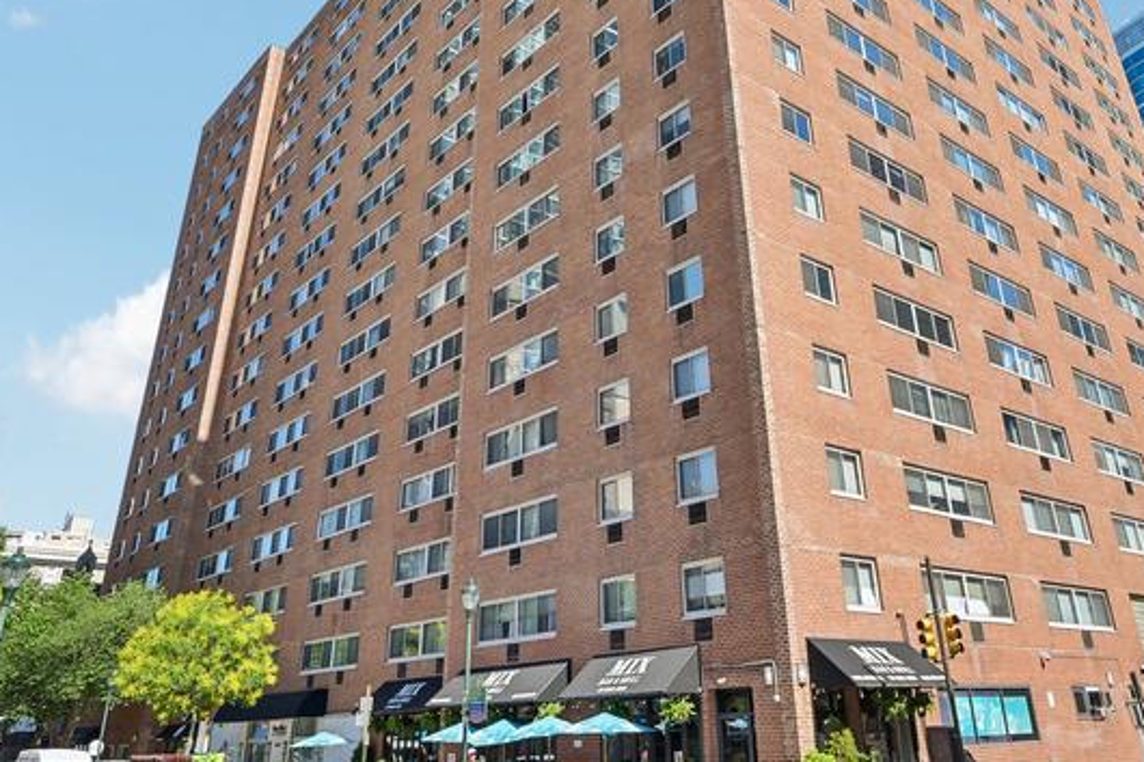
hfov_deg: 63.6
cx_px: 617
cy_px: 221
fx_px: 921
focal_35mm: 29
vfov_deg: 43.9
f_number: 8
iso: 100
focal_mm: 15
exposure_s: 1/160
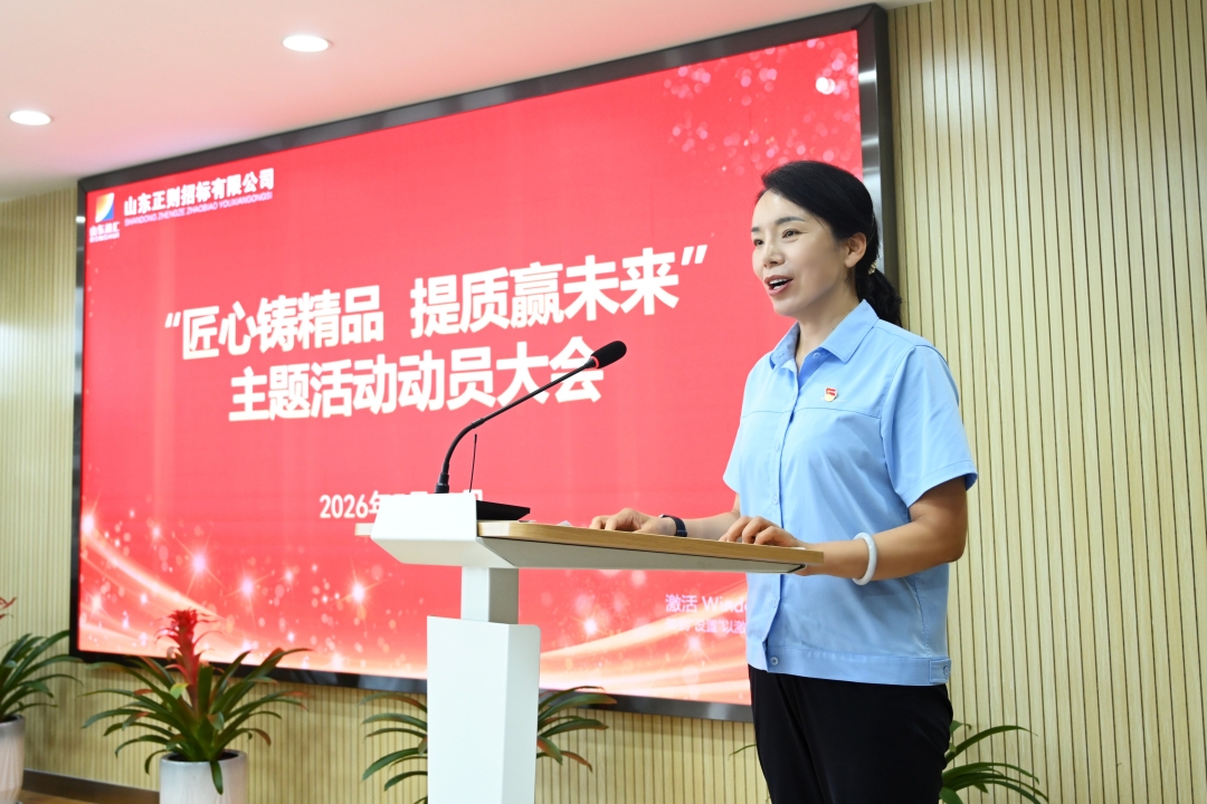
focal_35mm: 35
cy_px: 402
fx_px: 1173
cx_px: 604
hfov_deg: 54.4
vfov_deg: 37.9
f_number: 4
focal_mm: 35
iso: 1100
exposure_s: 1/125
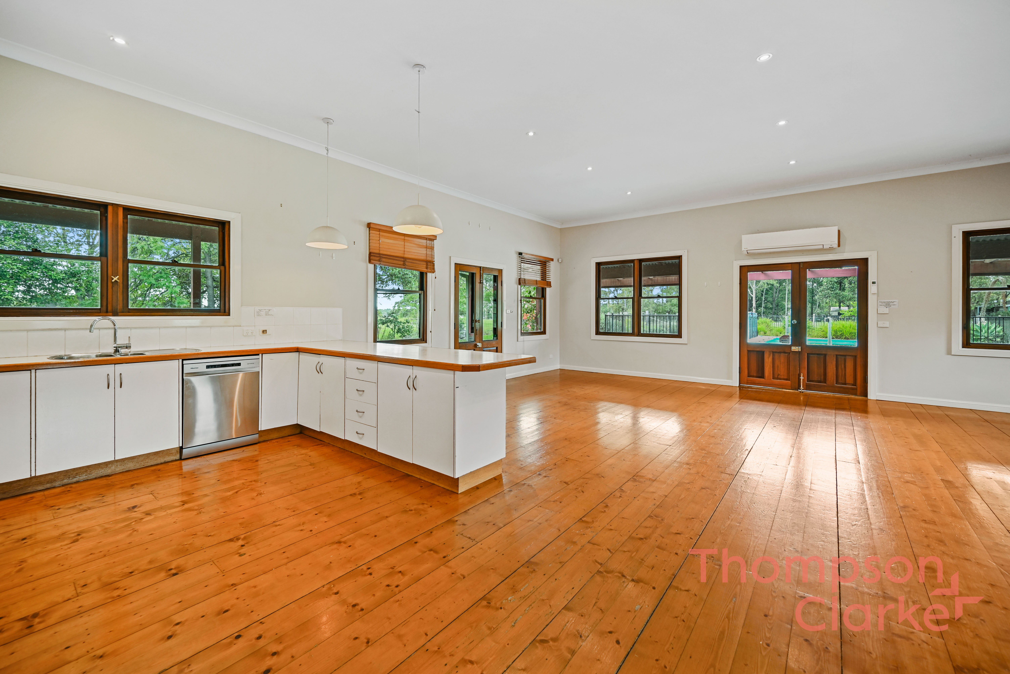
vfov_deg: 81.3
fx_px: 393
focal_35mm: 14
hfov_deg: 104.2
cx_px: 505
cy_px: 337
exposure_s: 1/4
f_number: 4
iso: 100
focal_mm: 14
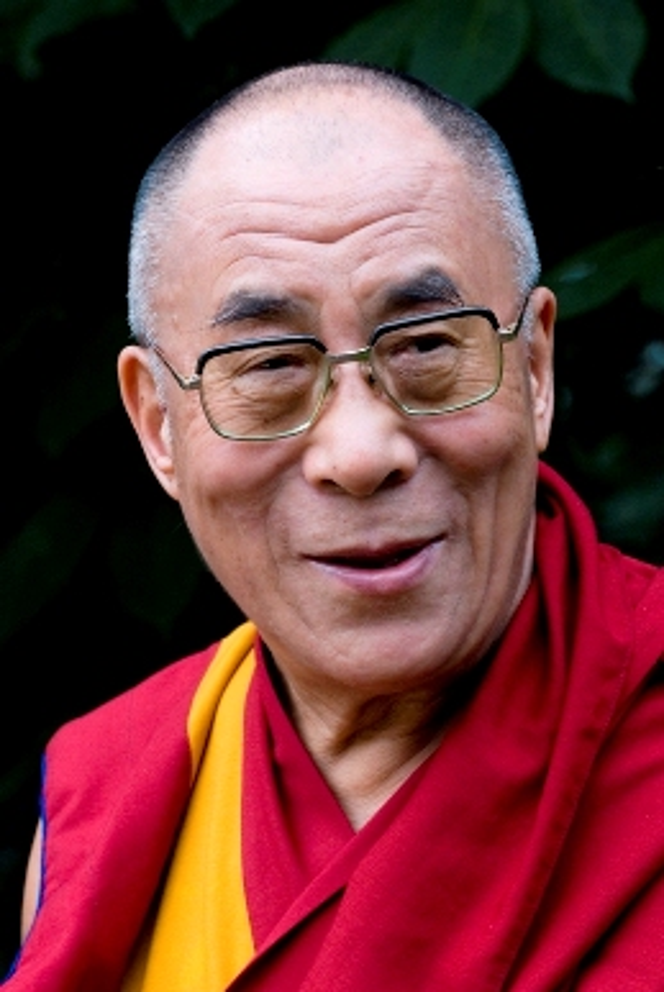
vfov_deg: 10.1
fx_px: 5587
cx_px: 332
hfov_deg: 6.8
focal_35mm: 202
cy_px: 496
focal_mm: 135
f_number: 11
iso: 400
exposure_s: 1/160
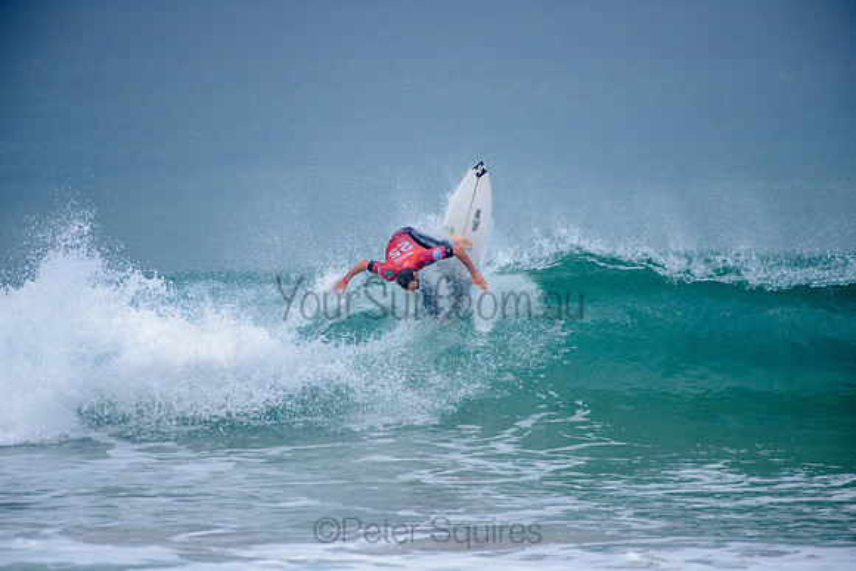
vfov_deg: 2.8
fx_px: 11891
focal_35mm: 500
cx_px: 428
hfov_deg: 4.1
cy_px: 286
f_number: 5.6
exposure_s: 1/2000
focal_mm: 500
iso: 220
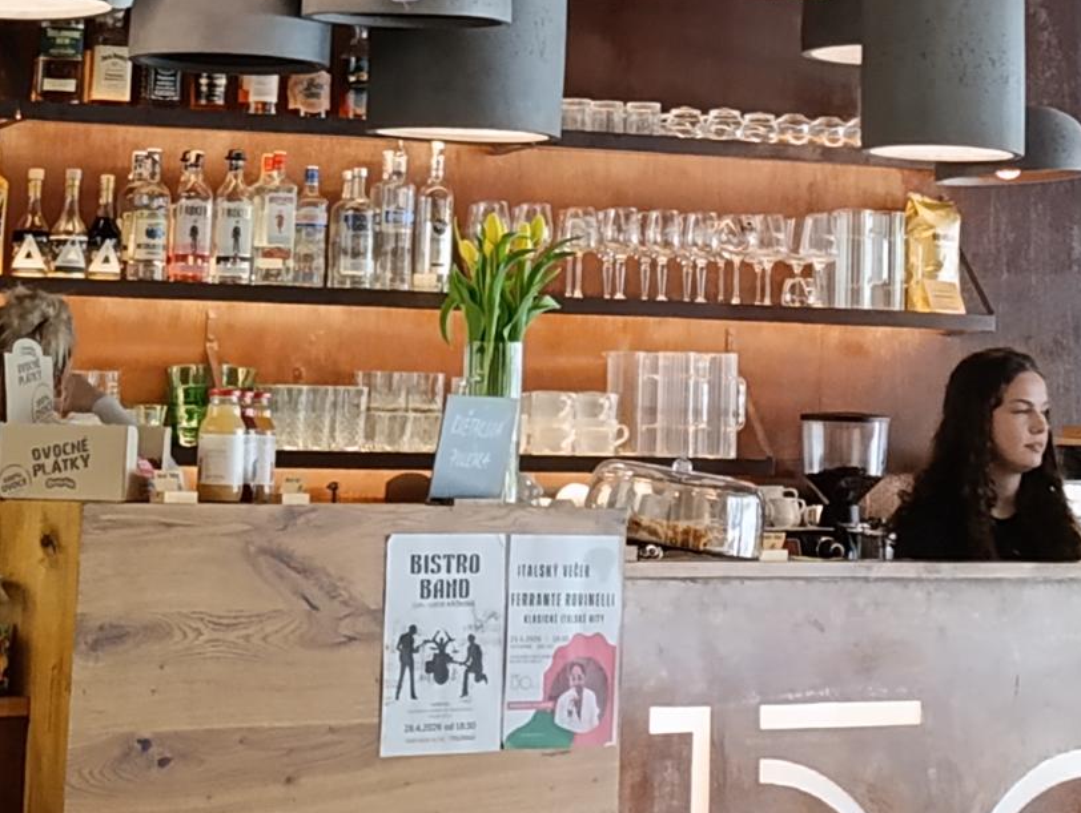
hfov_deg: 16.9
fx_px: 3627
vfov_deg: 12.1
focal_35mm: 116
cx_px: 723
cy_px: -467
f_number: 1.6
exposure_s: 1/100
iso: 1250
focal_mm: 6.14
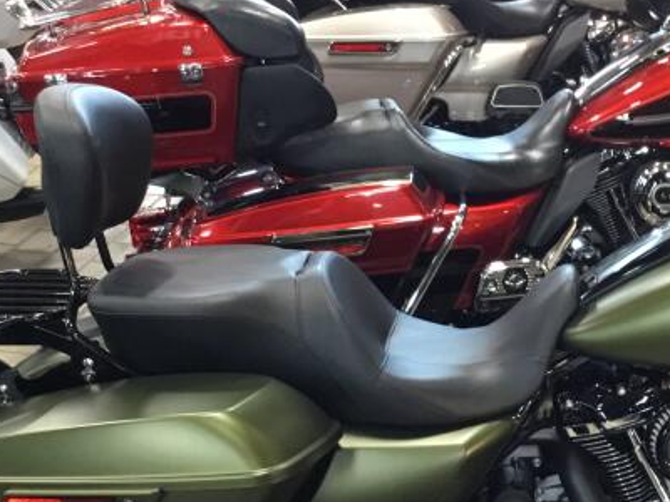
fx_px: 1200
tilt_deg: -28.6
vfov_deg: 23.4
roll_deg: -1.9
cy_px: 370
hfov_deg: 30.5
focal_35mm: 62
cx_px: 526
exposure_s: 1/20
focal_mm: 3.3
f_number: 2.4
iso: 200
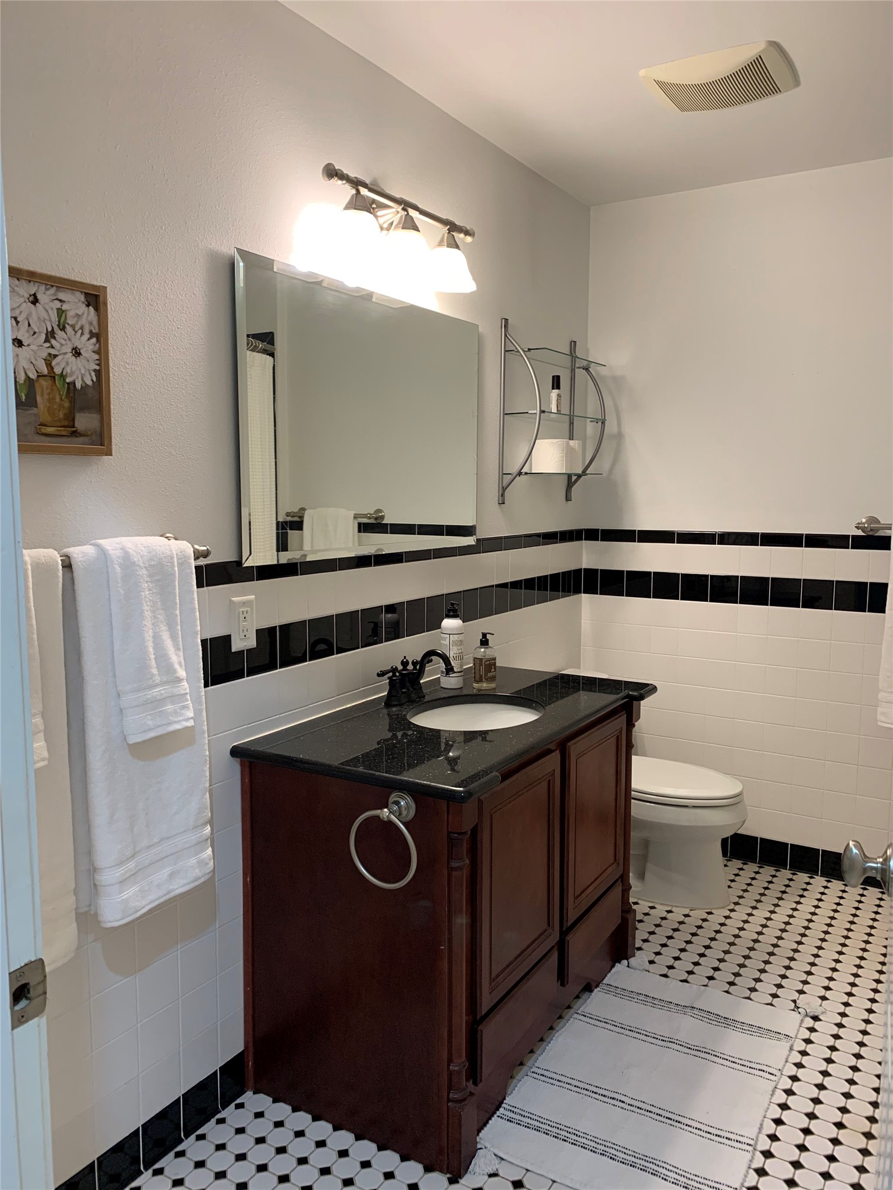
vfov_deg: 67.3
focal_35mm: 26
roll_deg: -0.8
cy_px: 595
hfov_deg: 53.1
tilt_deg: -6.6
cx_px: 446
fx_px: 894
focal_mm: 4.25
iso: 100
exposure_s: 1/60
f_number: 1.8
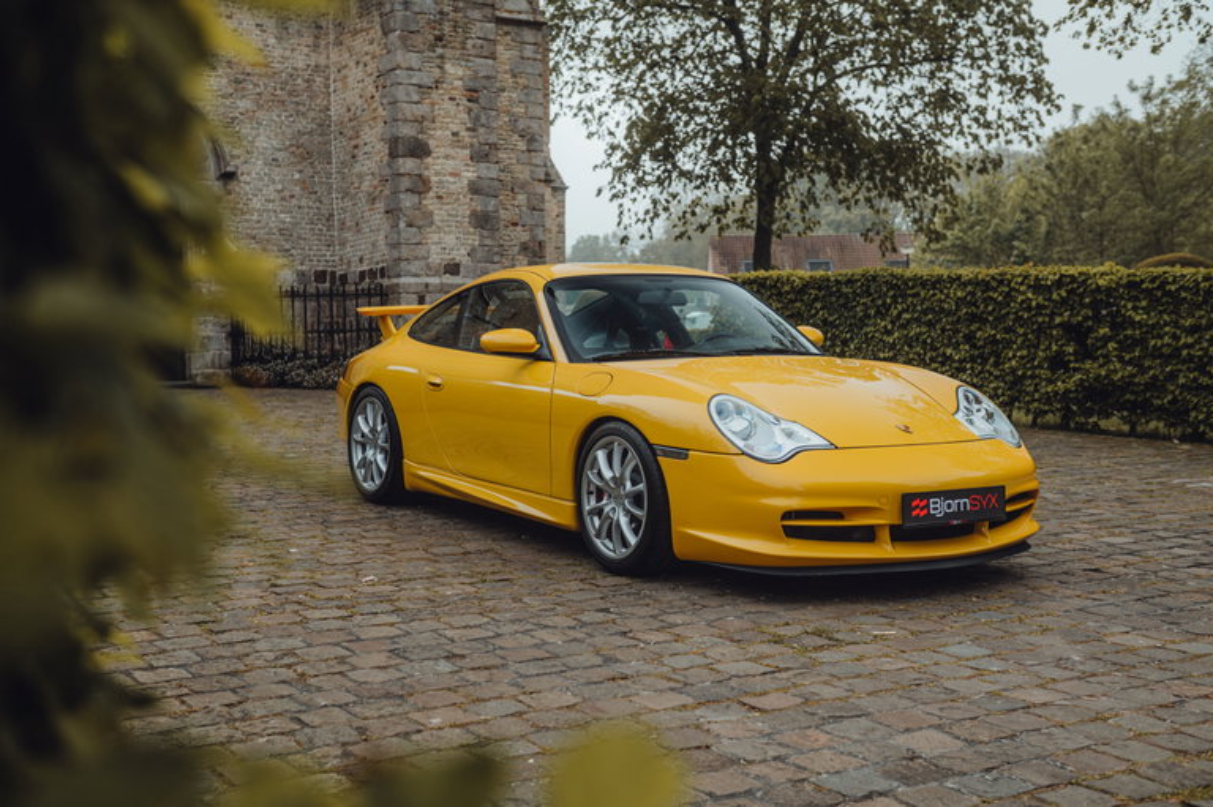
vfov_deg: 28.0
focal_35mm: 48
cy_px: 404
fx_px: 1616
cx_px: 606
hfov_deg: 41.1
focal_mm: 48
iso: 200
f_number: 4
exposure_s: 1/320
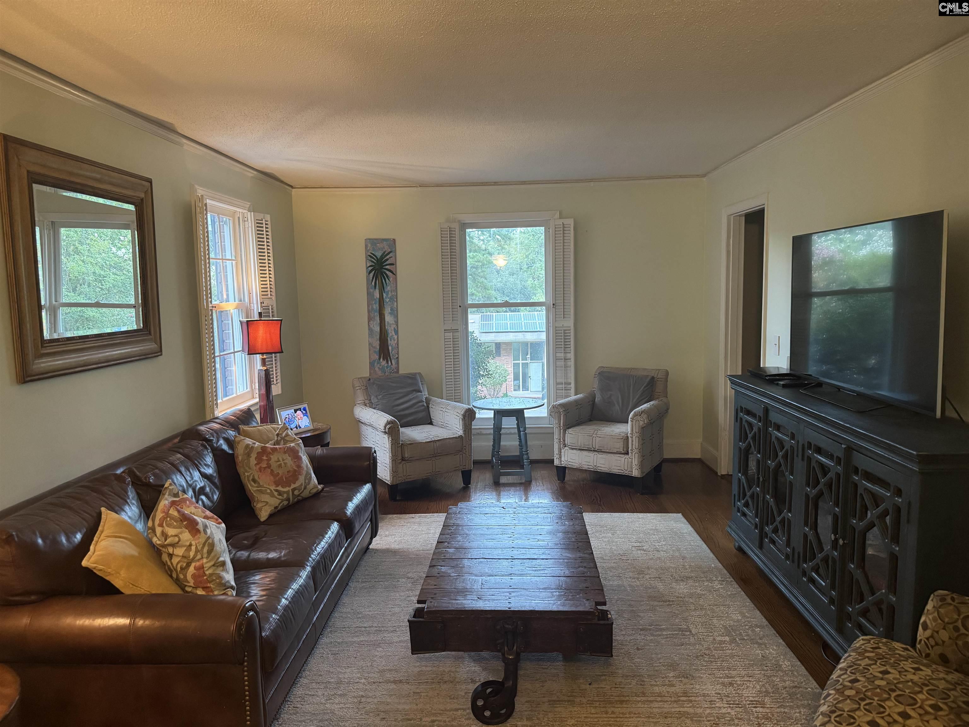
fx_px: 672
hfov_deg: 71.6
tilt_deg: -7.3
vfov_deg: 56.8
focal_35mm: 24
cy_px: 364
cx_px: 484
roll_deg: +1.4
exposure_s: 1/60
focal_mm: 6.76
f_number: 1.78
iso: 640
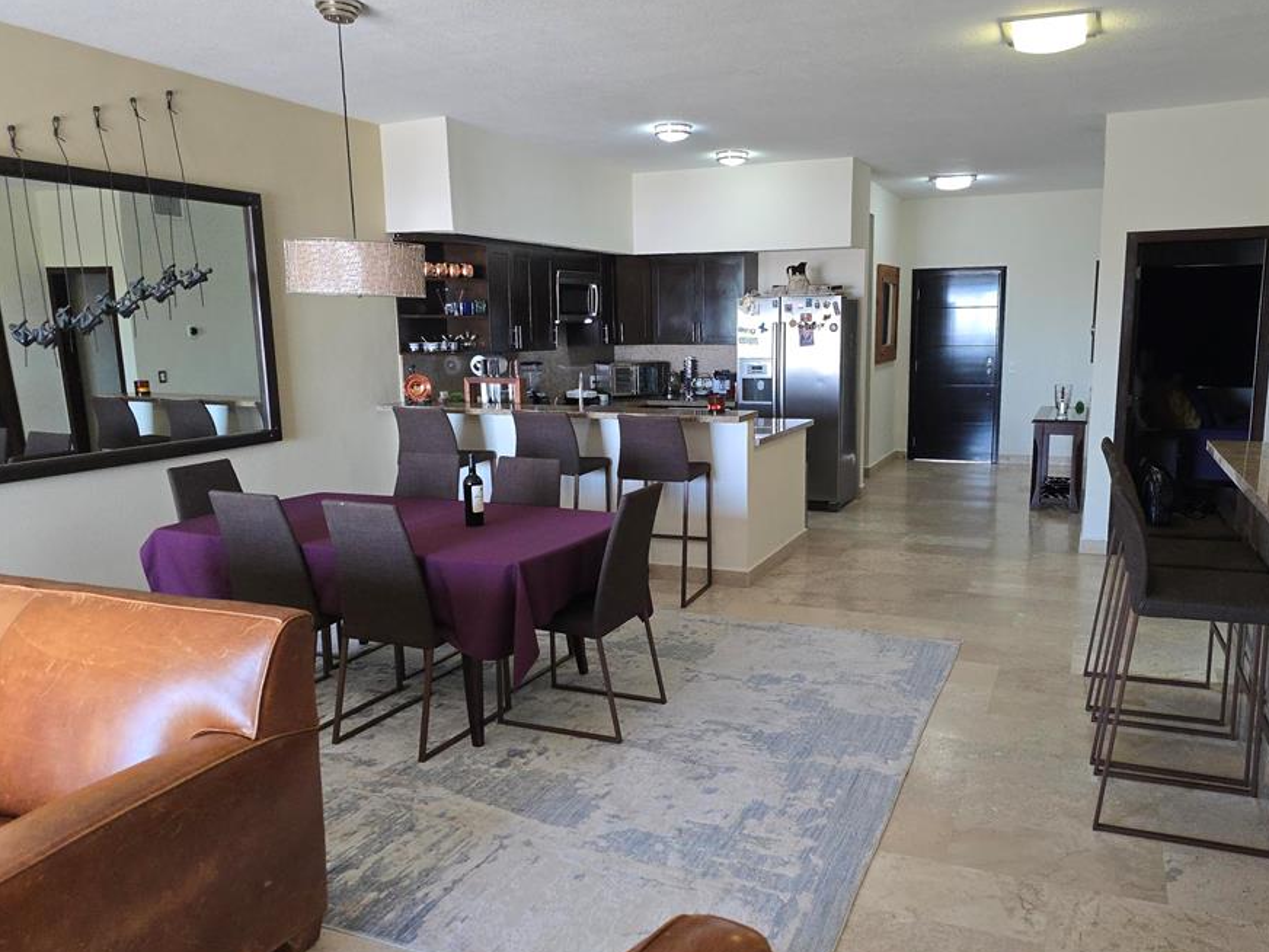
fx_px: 990
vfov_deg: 51.4
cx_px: 719
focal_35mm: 27
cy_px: 483
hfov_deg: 65.1
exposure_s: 1/120
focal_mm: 6.3
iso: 320
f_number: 1.7
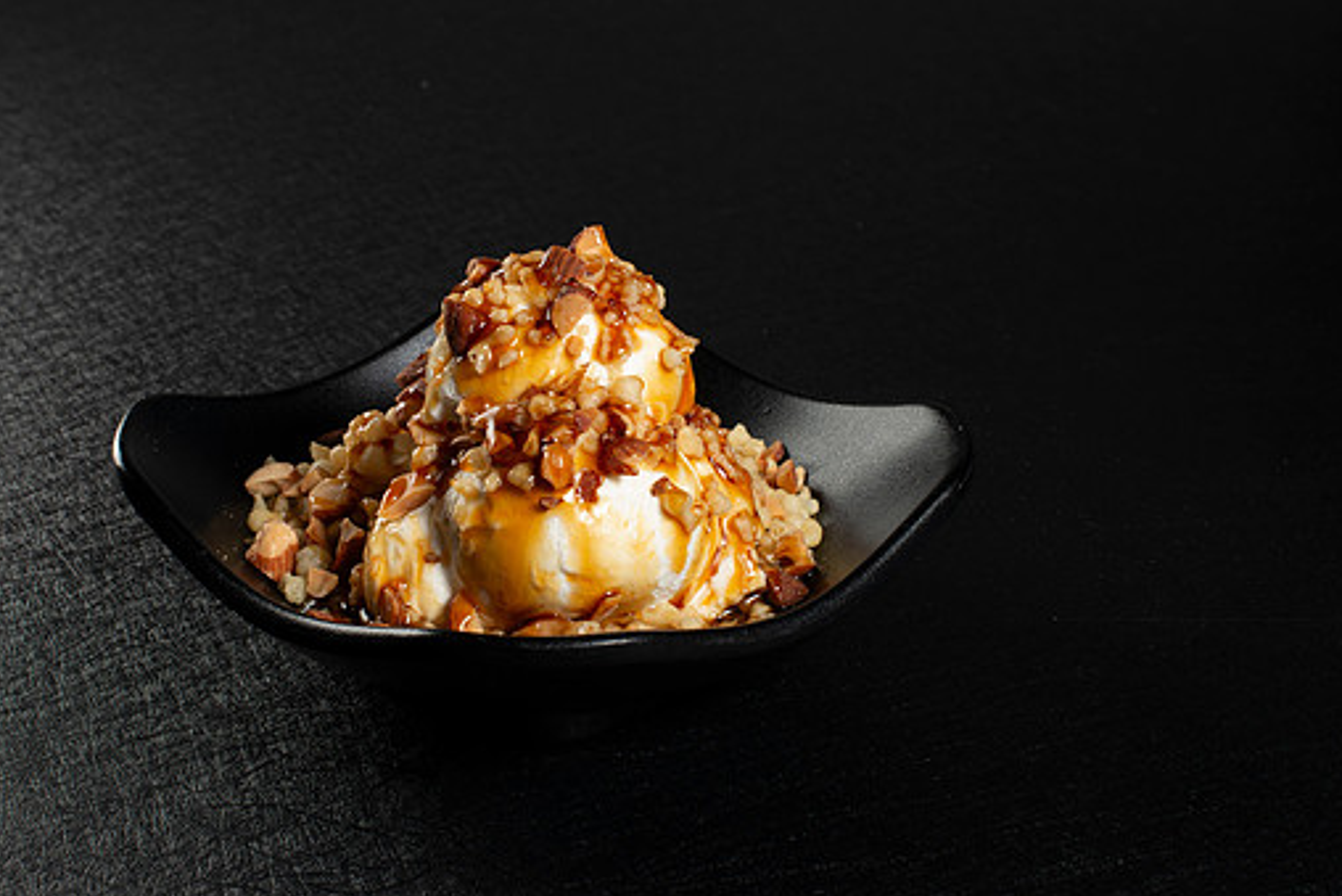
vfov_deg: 22.3
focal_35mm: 61
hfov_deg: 32.8
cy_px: 466
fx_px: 2274
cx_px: 597
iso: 200
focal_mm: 50
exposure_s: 1/125
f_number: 13
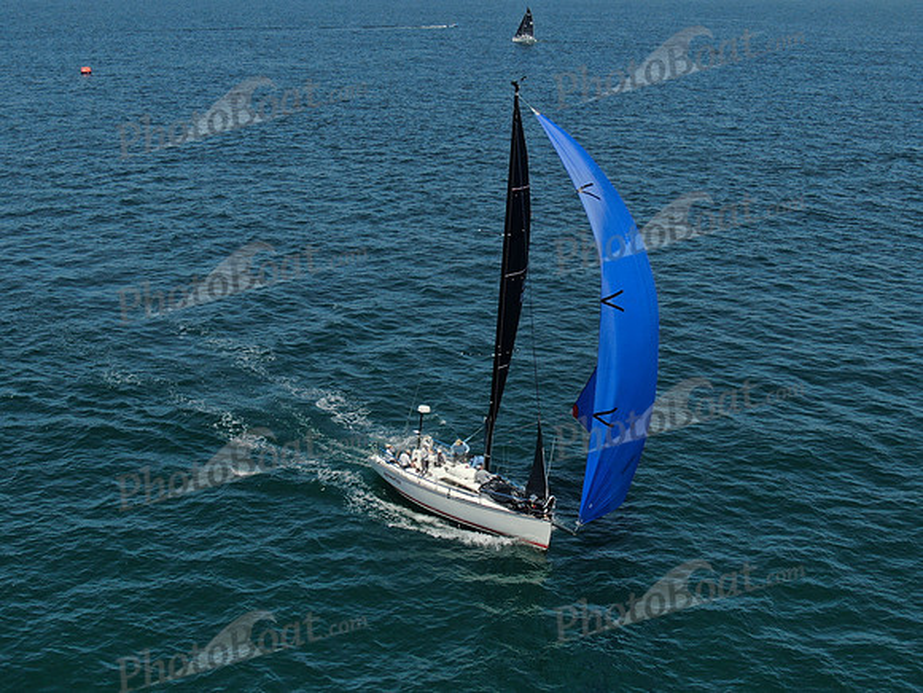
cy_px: 346
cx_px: 462
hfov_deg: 39.7
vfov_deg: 30.3
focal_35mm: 48
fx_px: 1280
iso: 100
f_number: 3.8
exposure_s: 1/1250
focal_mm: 8.6
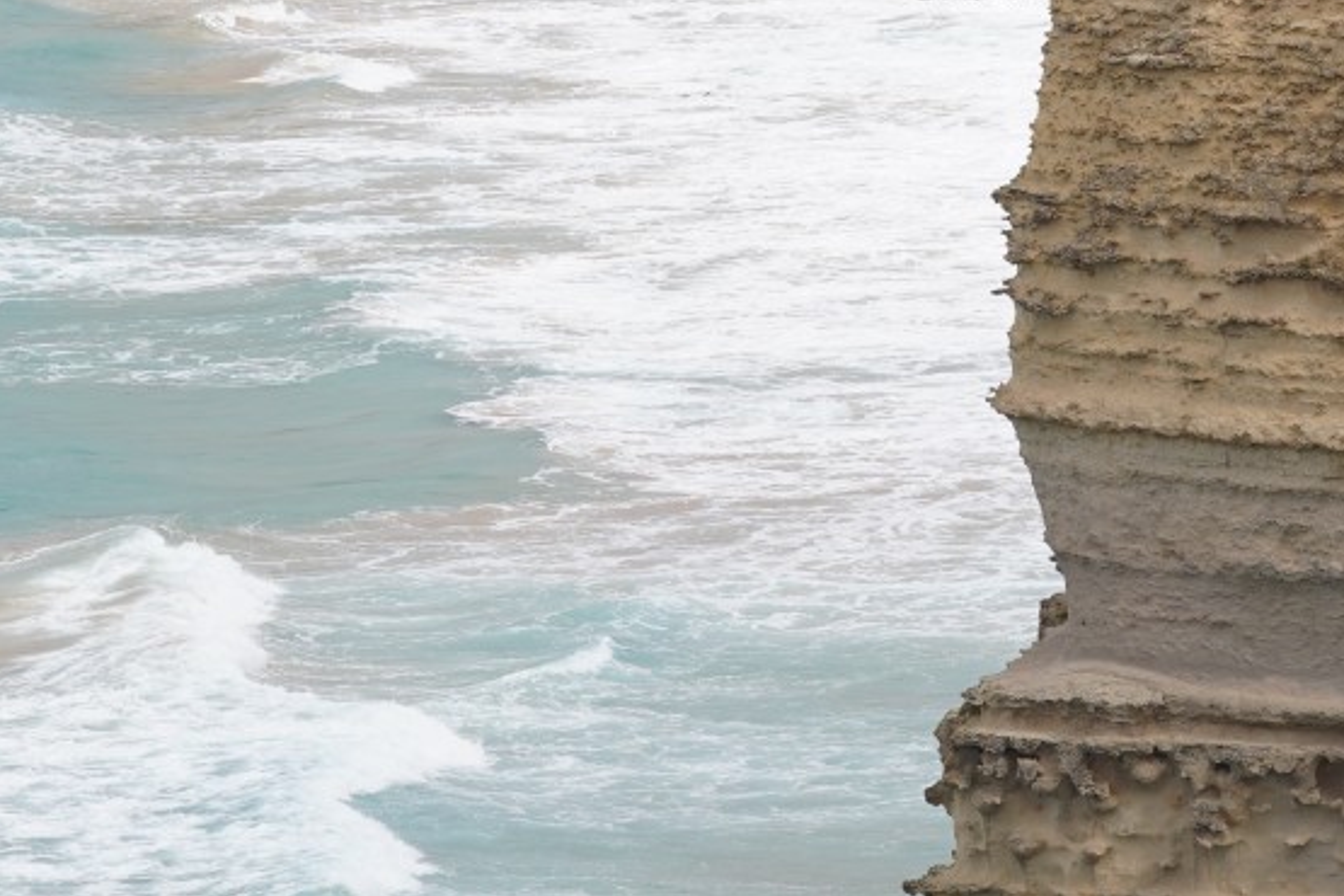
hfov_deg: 7.0
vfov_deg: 4.7
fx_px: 10900
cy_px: -407
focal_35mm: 292
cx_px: 1141
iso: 100
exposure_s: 1/320
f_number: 8
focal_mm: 100
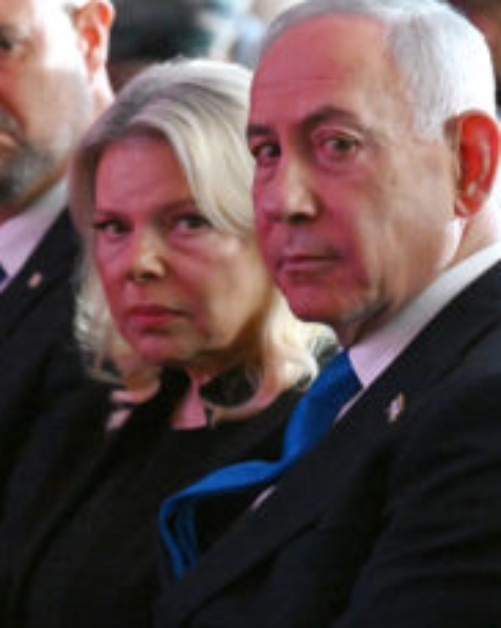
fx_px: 7164
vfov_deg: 5.0
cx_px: 297
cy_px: 284
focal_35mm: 386
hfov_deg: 4.0
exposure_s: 1/500
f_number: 5.3
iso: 20000
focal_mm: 240
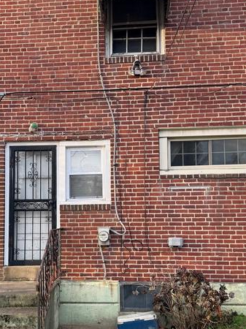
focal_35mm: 41
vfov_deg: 45.5
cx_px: 91
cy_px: 200
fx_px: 389
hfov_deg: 34.9
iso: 100
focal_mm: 6.76
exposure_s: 1/389
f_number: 1.78
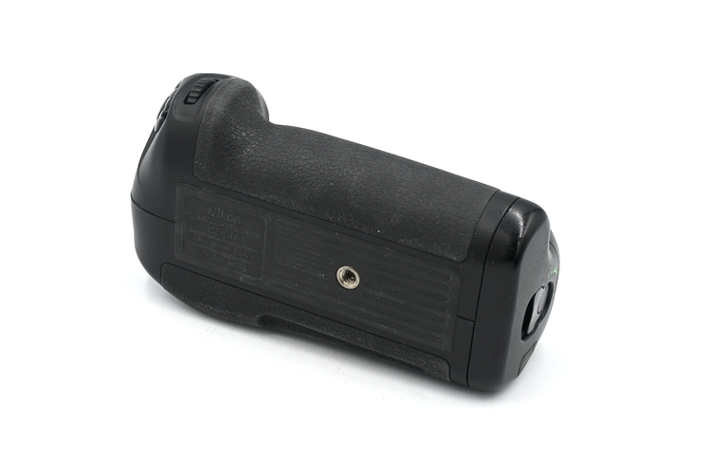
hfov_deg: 36.9
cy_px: 237
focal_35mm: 54
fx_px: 1066
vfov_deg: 25.1
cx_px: 356
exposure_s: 1/80
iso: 200
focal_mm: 36
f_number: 10
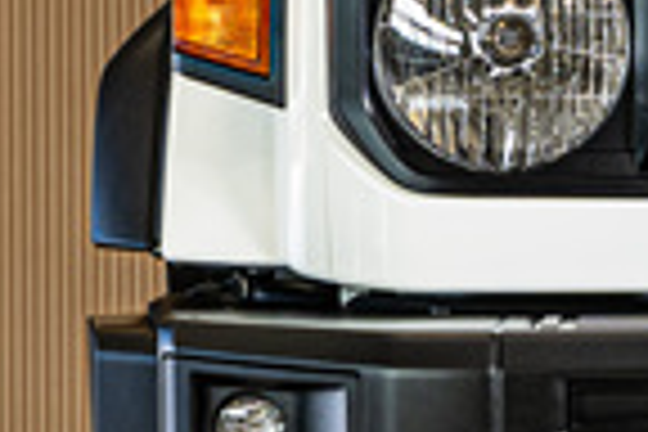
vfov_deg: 2.6
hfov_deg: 3.8
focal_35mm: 533
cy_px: -58
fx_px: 9593
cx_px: 1217
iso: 320
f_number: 4
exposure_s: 1/100
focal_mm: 75
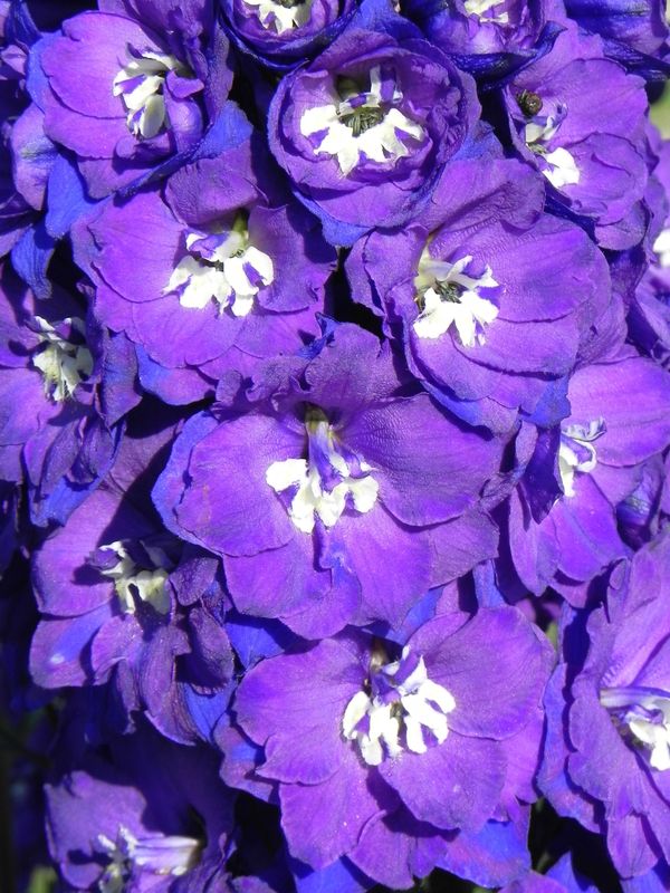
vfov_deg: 15.3
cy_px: 446
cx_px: 335
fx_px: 3329
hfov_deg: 11.5
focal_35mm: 129
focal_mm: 23
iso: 160
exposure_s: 1/394
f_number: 6.3
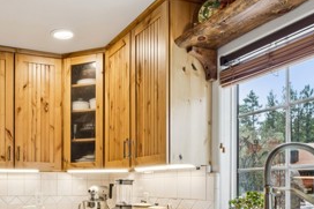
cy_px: 186
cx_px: 91
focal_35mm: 40
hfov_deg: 46.8
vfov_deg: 31.5
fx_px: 353
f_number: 13
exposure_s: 1/4
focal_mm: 17.2
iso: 100
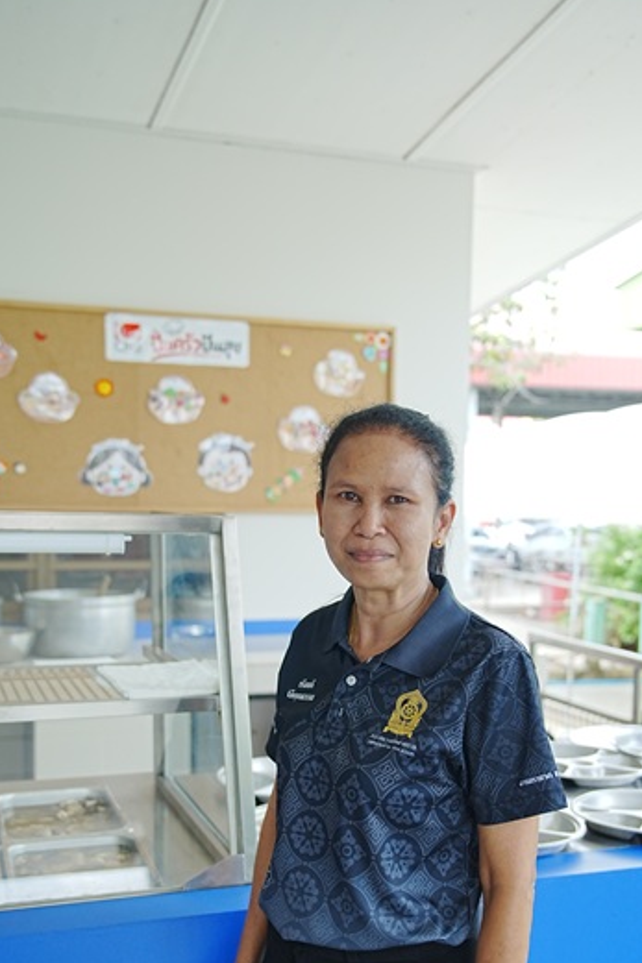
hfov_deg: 31.2
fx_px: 1151
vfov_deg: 45.0
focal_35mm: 43
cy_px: 612
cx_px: 327
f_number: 2.8
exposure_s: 1/640
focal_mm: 32
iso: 640
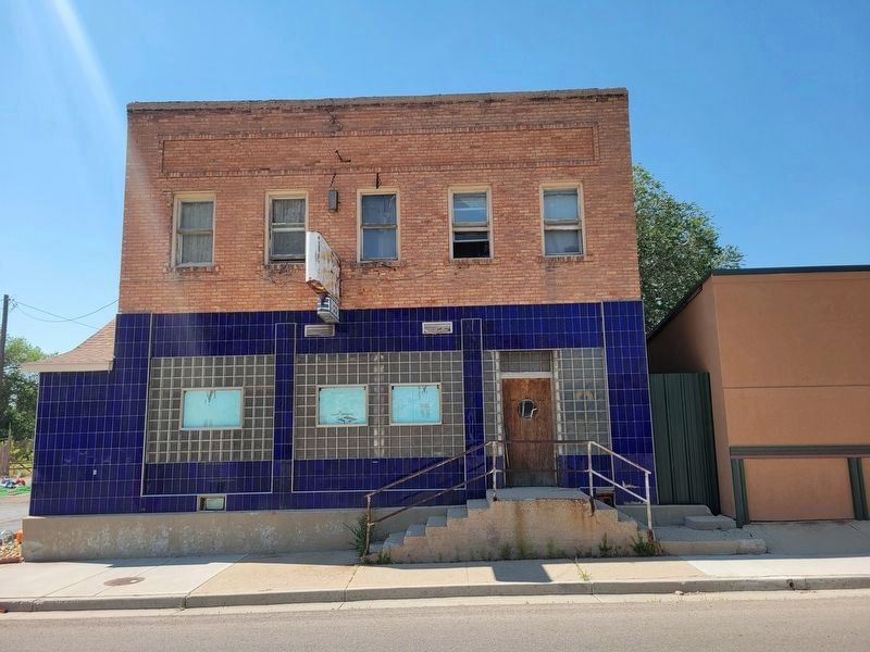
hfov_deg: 67.3
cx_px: 435
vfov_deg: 53.1
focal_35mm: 26
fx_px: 653
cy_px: 326
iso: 40
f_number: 1.8
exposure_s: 1/1645
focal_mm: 5.4
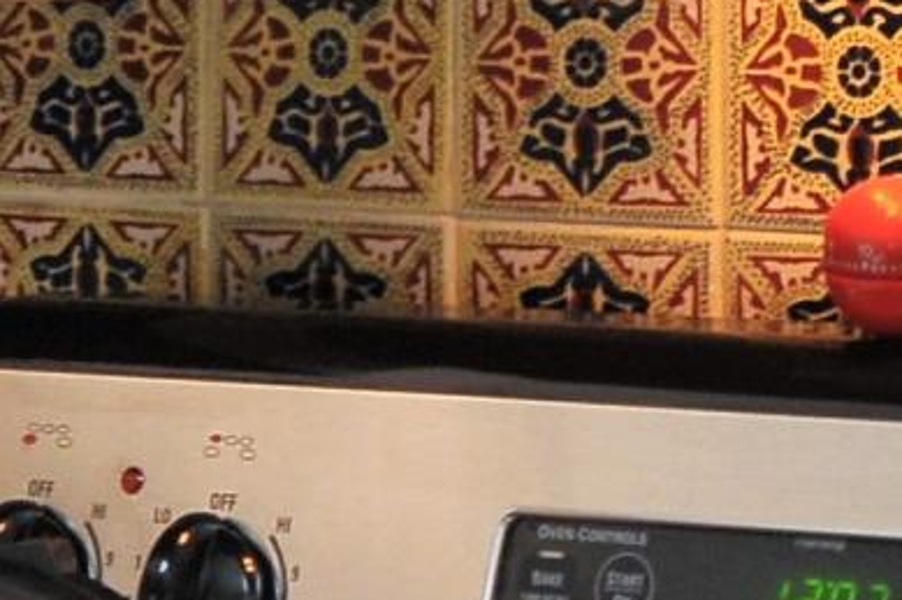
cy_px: 445
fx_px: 6762
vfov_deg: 5.1
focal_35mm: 270
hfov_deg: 7.6
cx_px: 842
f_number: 5.6
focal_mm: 35
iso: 800
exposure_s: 1/30
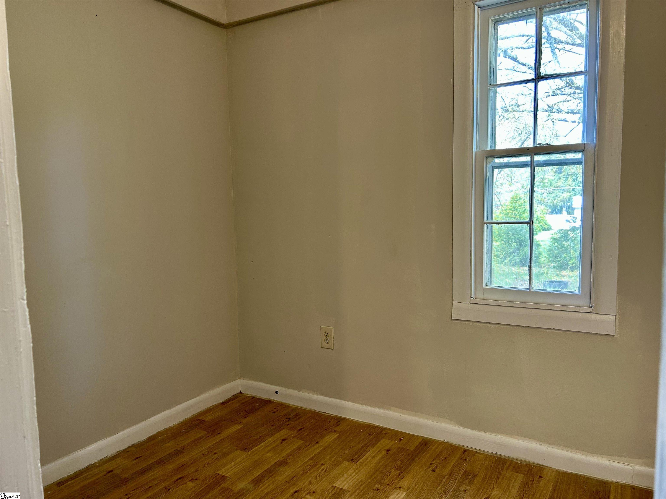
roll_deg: +2.0
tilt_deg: -4.9
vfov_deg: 53.1
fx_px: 500
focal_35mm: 26
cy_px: 250
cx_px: 333
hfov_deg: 67.3
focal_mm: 5.7
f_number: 1.5
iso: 100
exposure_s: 1/60
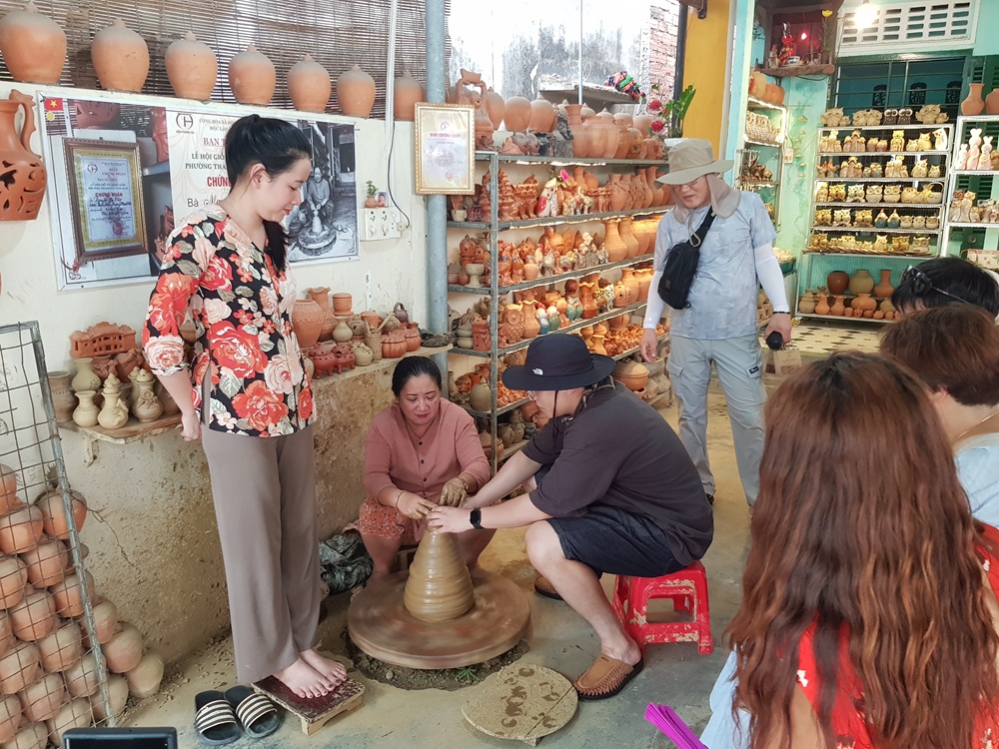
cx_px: 500
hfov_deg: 67.3
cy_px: 374
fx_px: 750
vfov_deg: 53.1
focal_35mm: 26
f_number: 1.7
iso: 200
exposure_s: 1/50
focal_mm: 4.3
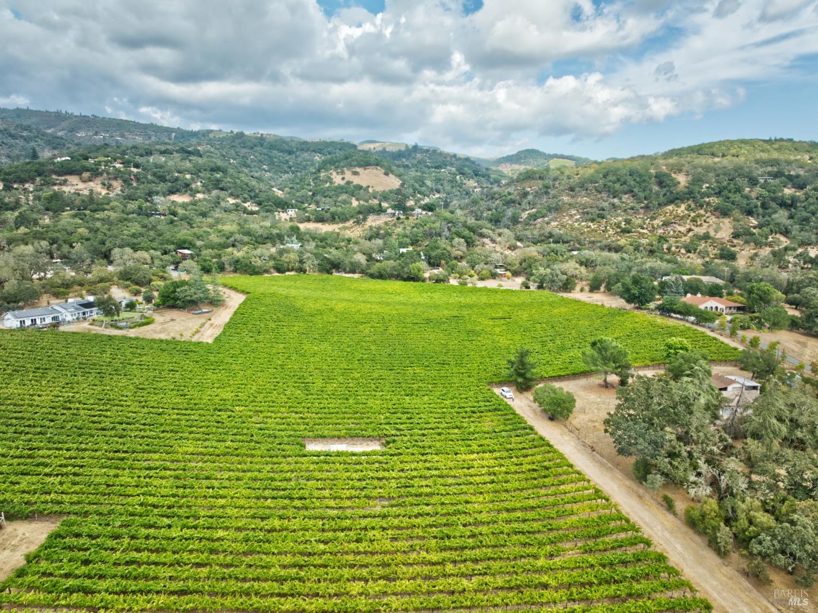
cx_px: 409
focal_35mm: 24
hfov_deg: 71.6
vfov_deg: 56.8
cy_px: 306
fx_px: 567
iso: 100
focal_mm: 12.3
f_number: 6.3
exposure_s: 1/400
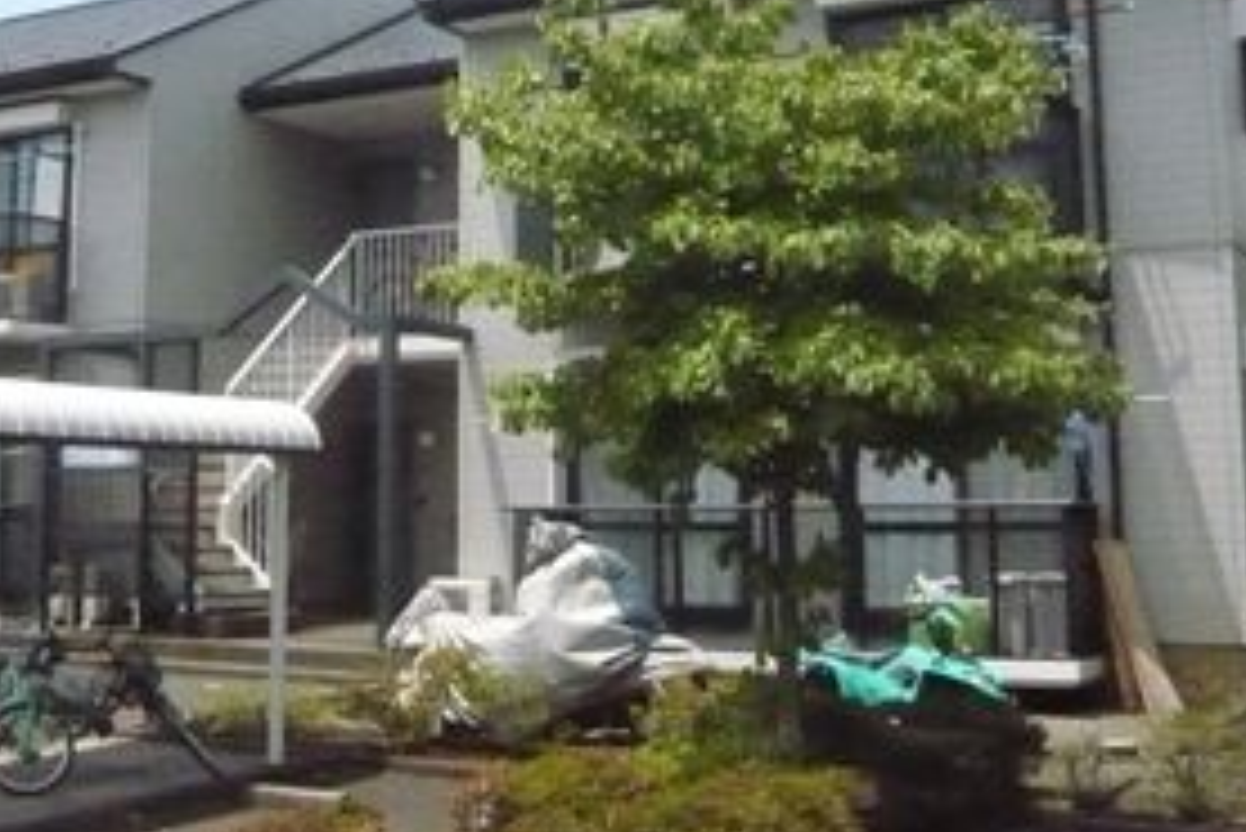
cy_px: 171
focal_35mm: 51
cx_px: 450
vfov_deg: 26.1
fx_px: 1766
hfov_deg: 38.6
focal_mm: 4.6
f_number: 8
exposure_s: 1/2000
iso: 1250
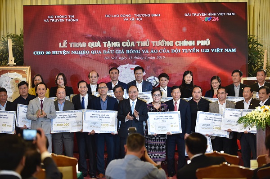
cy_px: 90
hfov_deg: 20.0
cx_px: 135
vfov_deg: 13.4
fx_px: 764
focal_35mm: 102
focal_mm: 102
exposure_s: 1/160
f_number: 3.2
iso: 1000
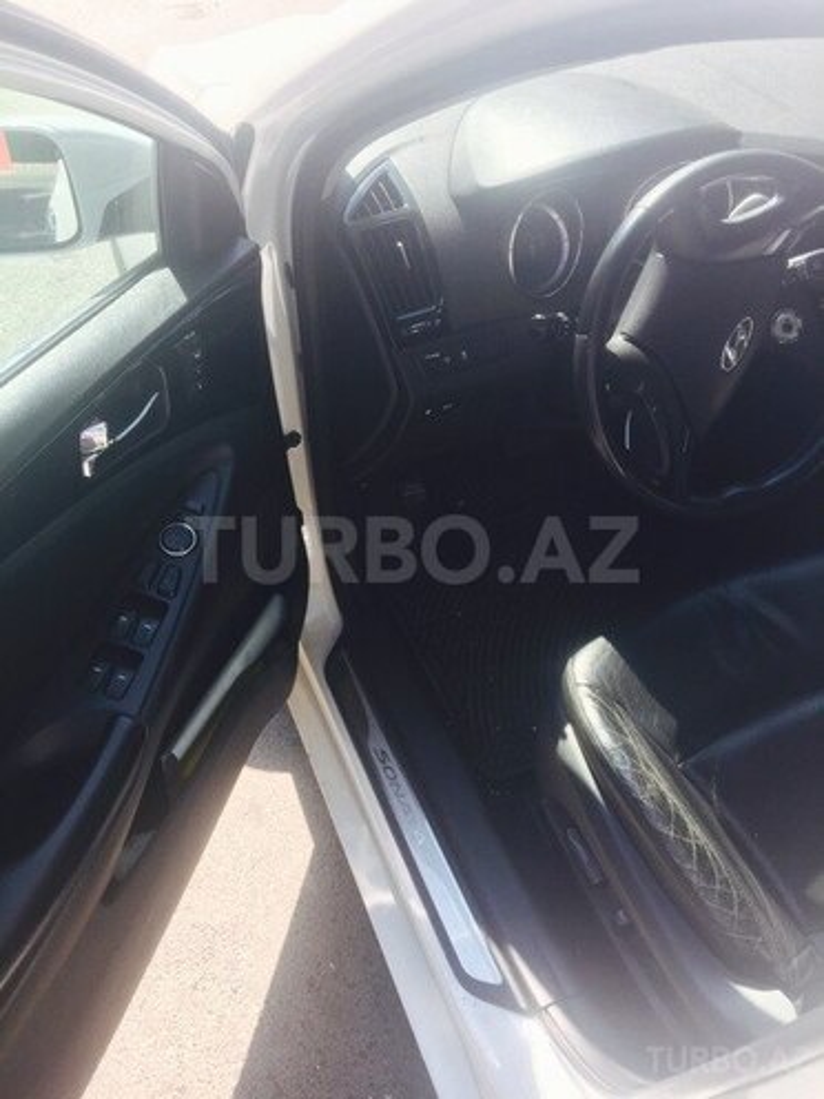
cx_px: 412
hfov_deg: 48.2
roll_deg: +2.9
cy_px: 550
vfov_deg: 61.7
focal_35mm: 29
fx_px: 920
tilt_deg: -42.2
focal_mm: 4.15
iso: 32
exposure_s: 1/359
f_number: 2.2
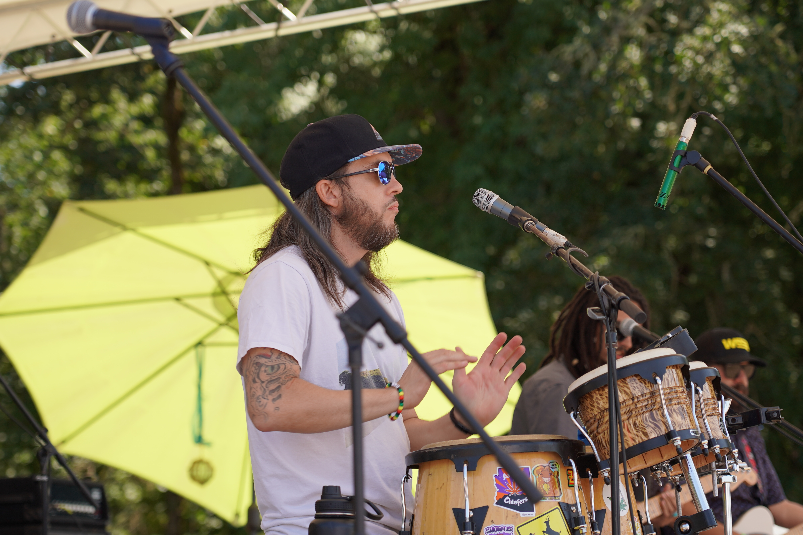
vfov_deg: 10.5
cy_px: 304
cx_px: 354
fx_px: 2922
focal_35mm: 131
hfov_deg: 15.6
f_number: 4.5
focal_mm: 105
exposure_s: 1/320
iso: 100
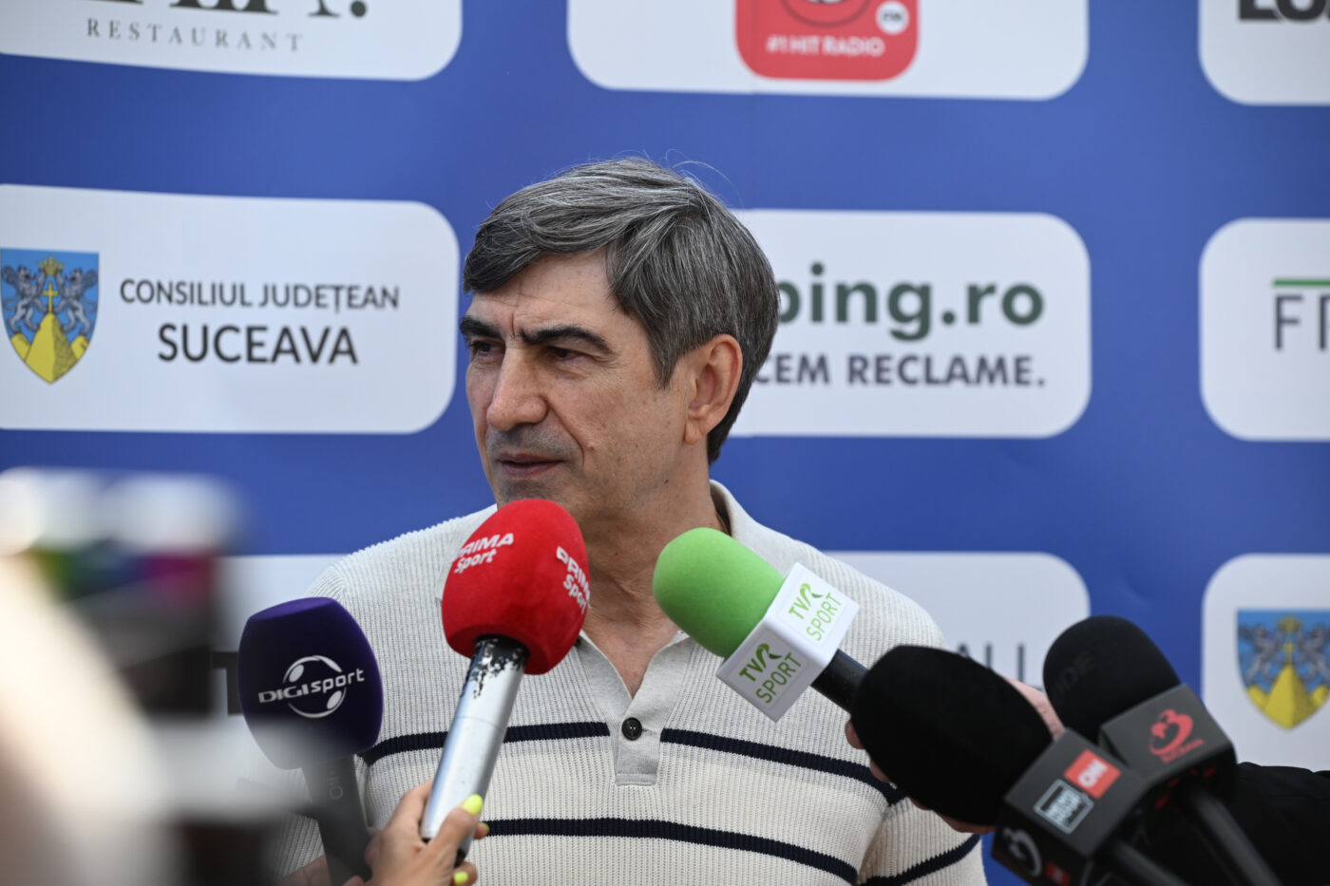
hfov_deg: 13.7
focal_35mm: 150
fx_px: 5541
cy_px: 443
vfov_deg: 9.1
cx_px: 665
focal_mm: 150
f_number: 4.5
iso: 800
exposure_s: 1/2500
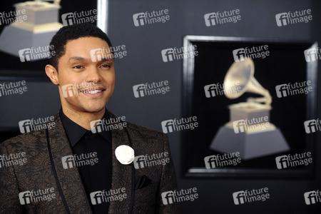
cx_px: 160
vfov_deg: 10.2
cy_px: 107
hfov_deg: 15.2
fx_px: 1204
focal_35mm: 135
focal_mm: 135
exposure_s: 1/500
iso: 1600
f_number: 5
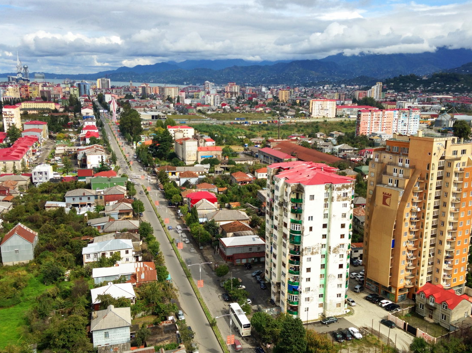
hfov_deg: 51.3
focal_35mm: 36
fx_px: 491
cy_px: 192
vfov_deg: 39.6
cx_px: 254
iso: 50
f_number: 2.4
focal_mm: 4.12
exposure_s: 1/2008
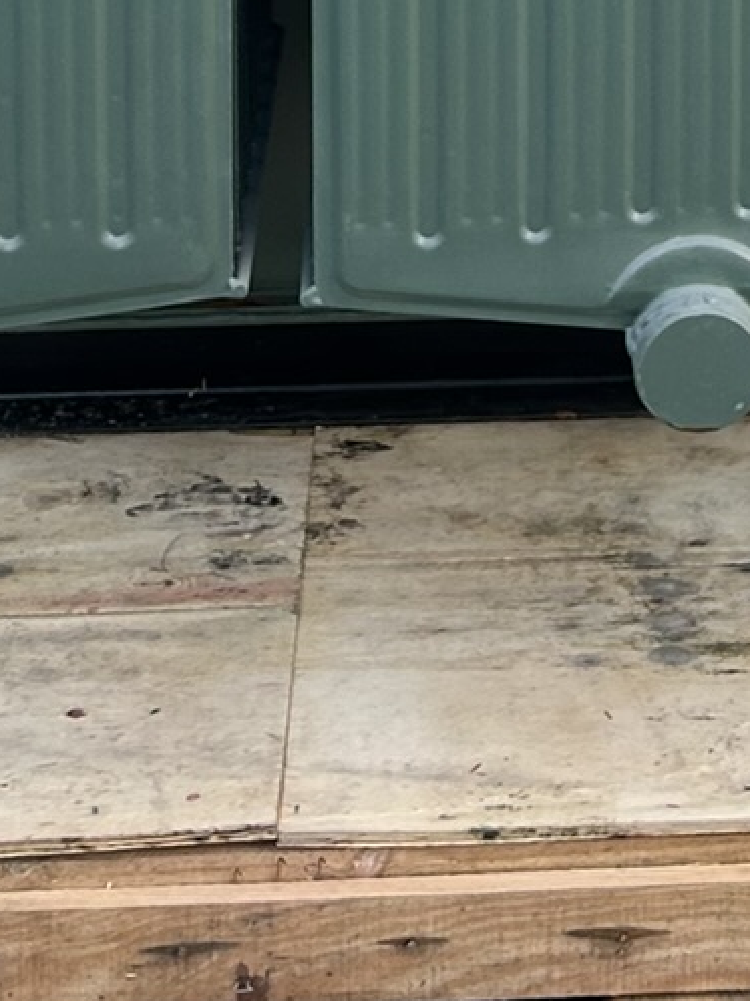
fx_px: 3094
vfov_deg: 15.3
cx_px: 631
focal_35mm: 107
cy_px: -903
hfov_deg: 13.7
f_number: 1.5
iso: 40
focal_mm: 5.7
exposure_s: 1/121
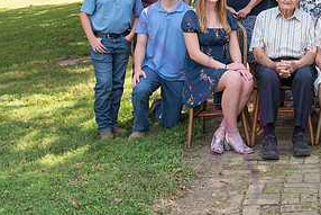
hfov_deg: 26.2
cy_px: 3
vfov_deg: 18.2
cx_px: 322
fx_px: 651
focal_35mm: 73
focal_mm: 36
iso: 500
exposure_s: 1/400
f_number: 10
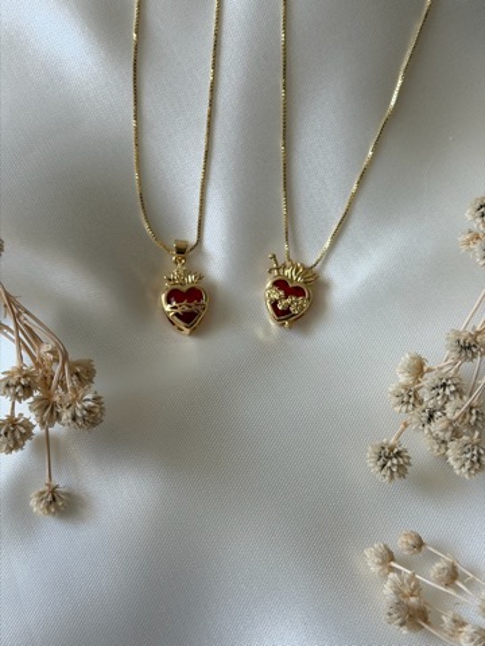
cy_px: 323
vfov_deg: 39.7
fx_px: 897
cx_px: 242
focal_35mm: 48
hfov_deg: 30.3
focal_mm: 6.76
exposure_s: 1/121
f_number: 1.78
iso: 64
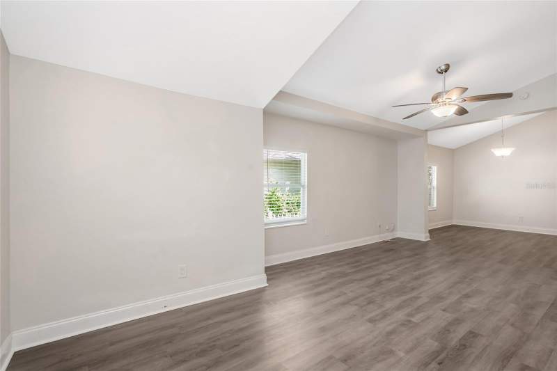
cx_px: 278
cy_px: 186
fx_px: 247
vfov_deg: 73.7
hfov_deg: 96.7
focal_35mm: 16
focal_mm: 16
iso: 500
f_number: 6.7
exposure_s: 1/60
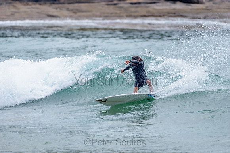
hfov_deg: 3.4
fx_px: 3918
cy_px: 59
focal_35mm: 613
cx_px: 141
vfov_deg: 2.2
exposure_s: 1/2000
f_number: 5.6
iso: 320
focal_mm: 500
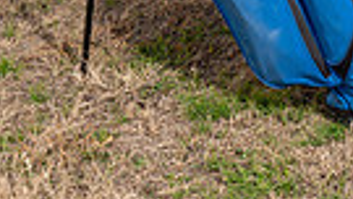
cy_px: -338
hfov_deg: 12.3
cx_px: 264
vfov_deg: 6.5
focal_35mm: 174
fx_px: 1629
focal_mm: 50
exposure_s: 1/250
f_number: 8
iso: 160
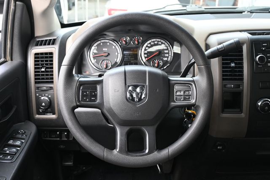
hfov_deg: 49.6
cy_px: 90
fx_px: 292
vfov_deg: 34.2
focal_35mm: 39
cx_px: 135
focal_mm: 26
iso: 720
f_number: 4.5
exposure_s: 1/125
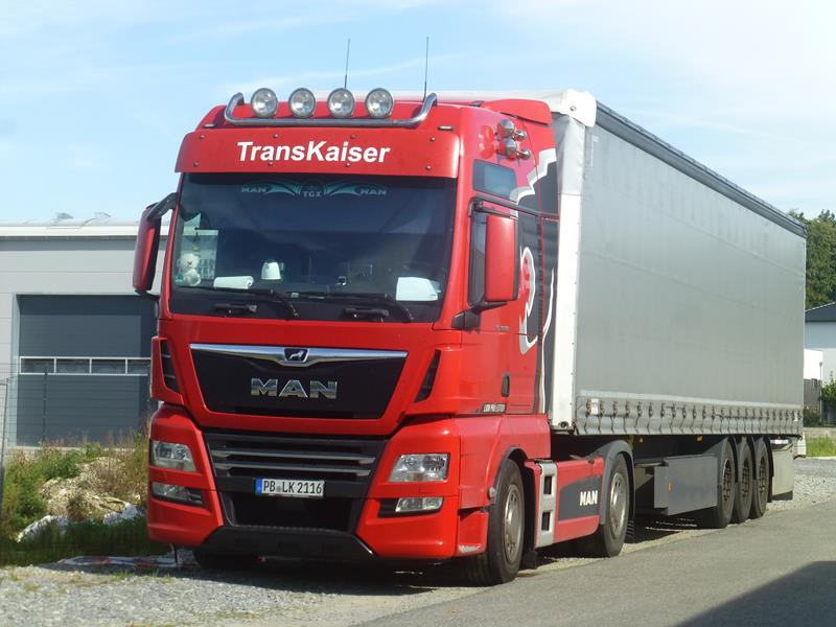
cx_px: 418
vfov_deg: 15.4
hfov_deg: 20.4
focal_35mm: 96
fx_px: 2318
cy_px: 314
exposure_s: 1/400
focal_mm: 17.1
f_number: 5.3
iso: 100
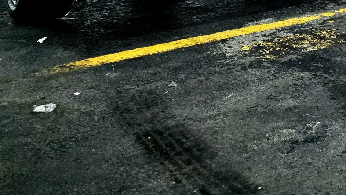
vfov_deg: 15.4
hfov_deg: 27.8
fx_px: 624
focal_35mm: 68
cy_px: -148
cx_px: 397
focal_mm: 6.3
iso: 1600
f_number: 1.7
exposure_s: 1/60.2
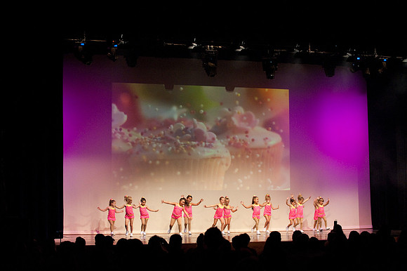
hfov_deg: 26.0
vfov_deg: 17.5
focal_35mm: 78
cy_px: 136
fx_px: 881
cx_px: 204
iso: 3200
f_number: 4
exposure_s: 1/200
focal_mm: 78
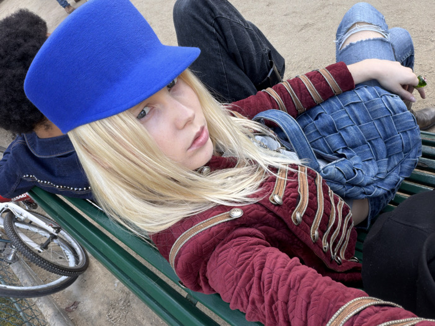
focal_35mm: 23
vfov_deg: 58.9
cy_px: 163
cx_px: 218
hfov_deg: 73.9
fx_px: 289
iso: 32
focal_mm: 2.71
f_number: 1.9
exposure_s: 1/121
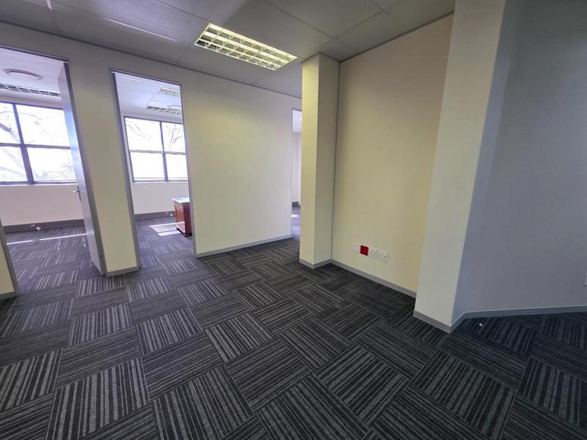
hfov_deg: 106.2
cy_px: 220
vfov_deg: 89.9
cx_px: 294
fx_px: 220
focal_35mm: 13
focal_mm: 2.2
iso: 125
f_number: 1.9
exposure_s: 1/100
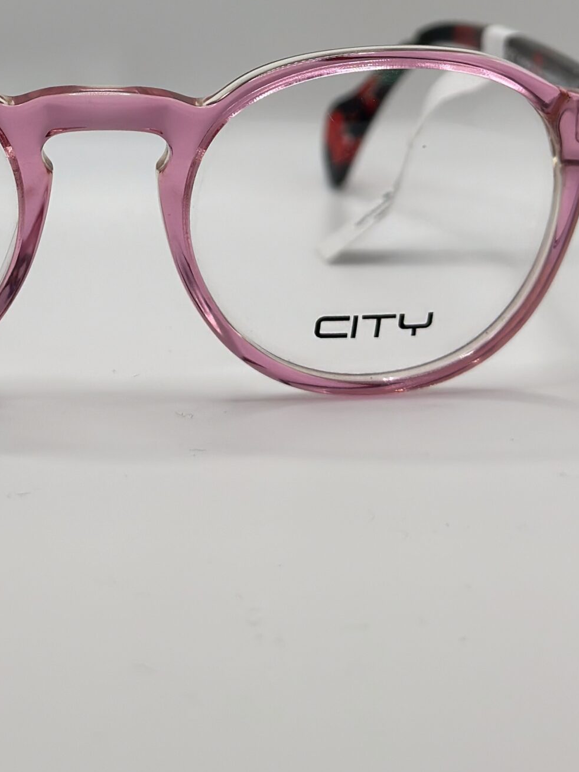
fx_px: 2097
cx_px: 89
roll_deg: +0.3
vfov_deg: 20.4
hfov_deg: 15.6
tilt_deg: -12.2
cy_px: 71
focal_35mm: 94
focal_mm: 6.86
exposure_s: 1/1009
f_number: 1.78
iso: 80
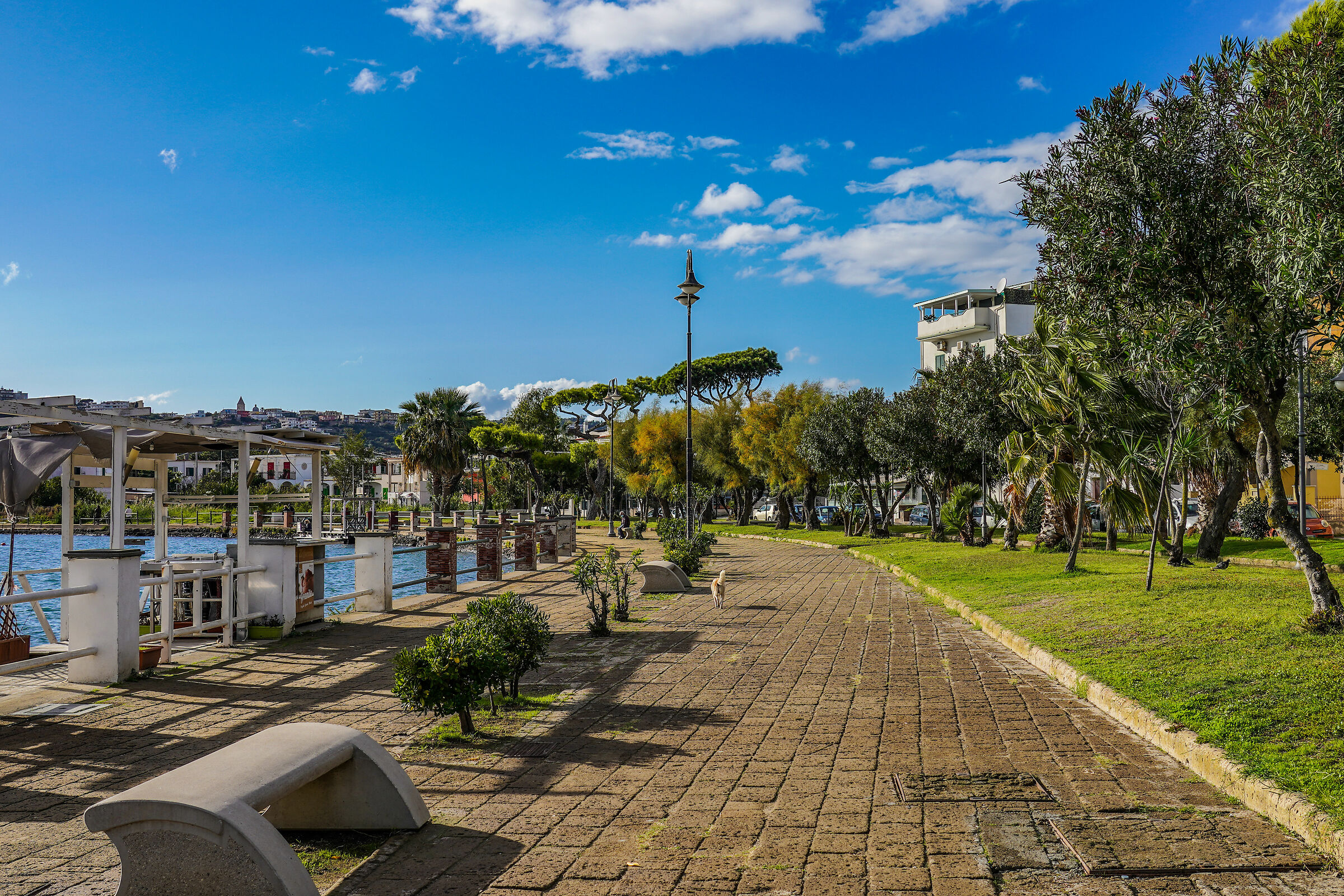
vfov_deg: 35.9
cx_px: 672
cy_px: 448
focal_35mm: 37
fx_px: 1381
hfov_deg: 51.9
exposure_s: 1/640
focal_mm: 25
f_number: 5.6
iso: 100
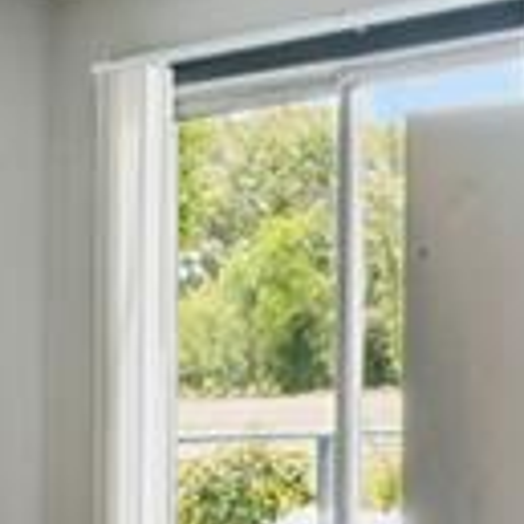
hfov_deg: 16.1
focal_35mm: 107
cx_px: 439
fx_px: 1834
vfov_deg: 16.2
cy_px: 321
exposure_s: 1/6
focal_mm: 15.9
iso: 320
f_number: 13
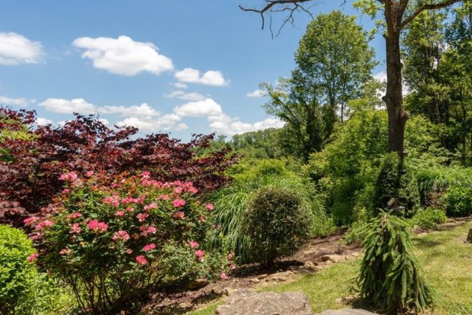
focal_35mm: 25
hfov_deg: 68.5
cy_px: 153
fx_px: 328
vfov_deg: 51.3
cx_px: 332
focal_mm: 17
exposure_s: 1/500
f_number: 7.1
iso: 160
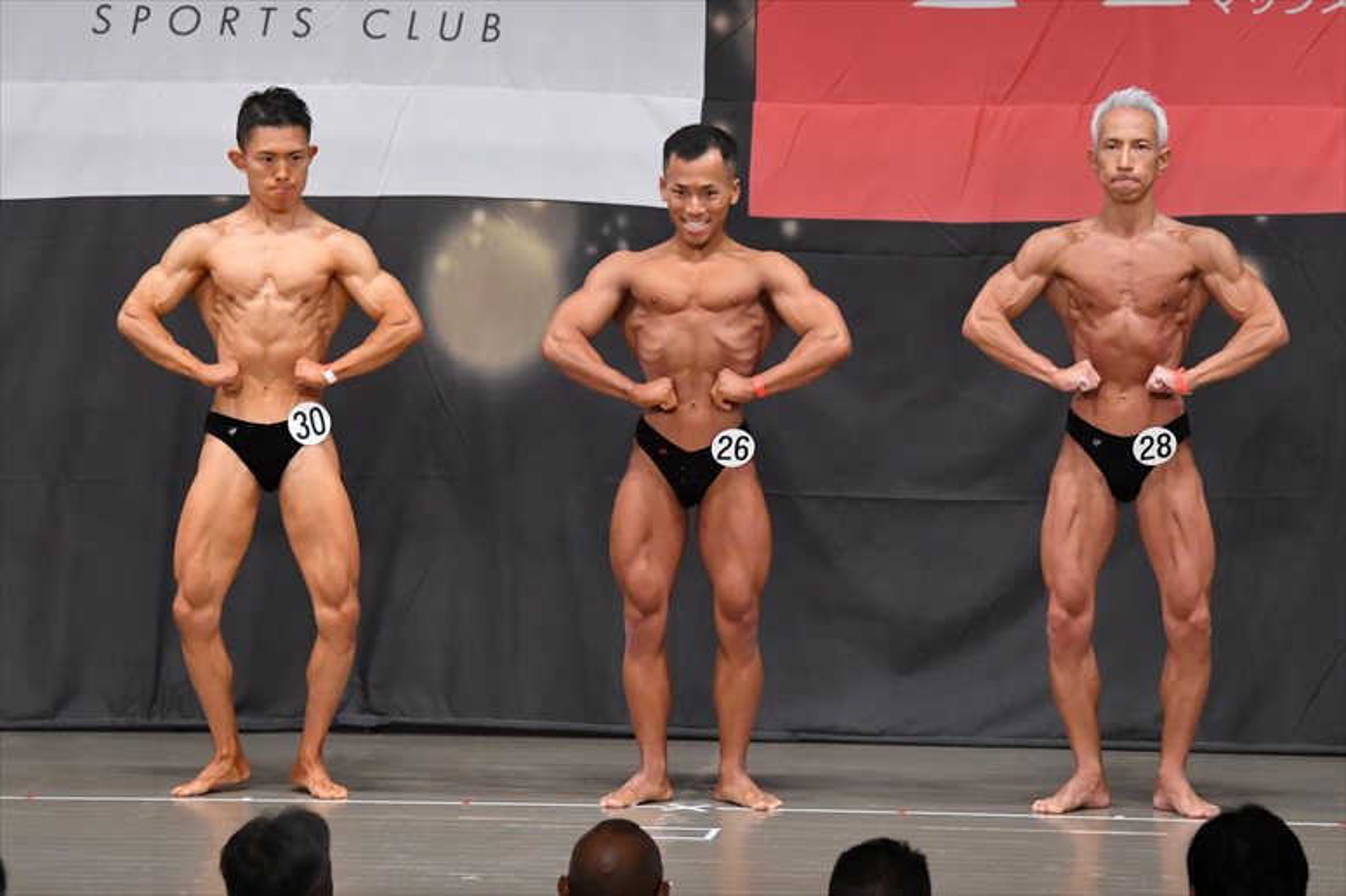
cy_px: 448
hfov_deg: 9.5
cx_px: 673
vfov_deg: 6.3
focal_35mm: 217
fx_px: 8110
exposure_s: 1/400
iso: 5000
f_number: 5.6
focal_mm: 145
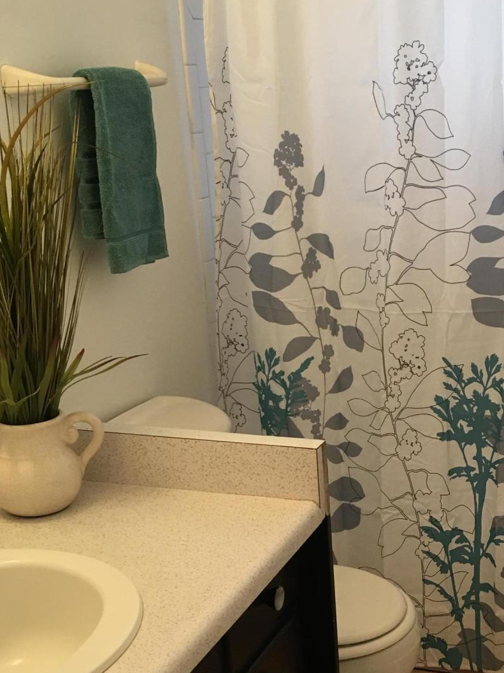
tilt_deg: -17.6
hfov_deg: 26.0
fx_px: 1068
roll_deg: +1.5
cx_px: 421
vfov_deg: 34.8
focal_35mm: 55
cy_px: 417
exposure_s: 1/15
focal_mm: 4.15
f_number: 2.2
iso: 40
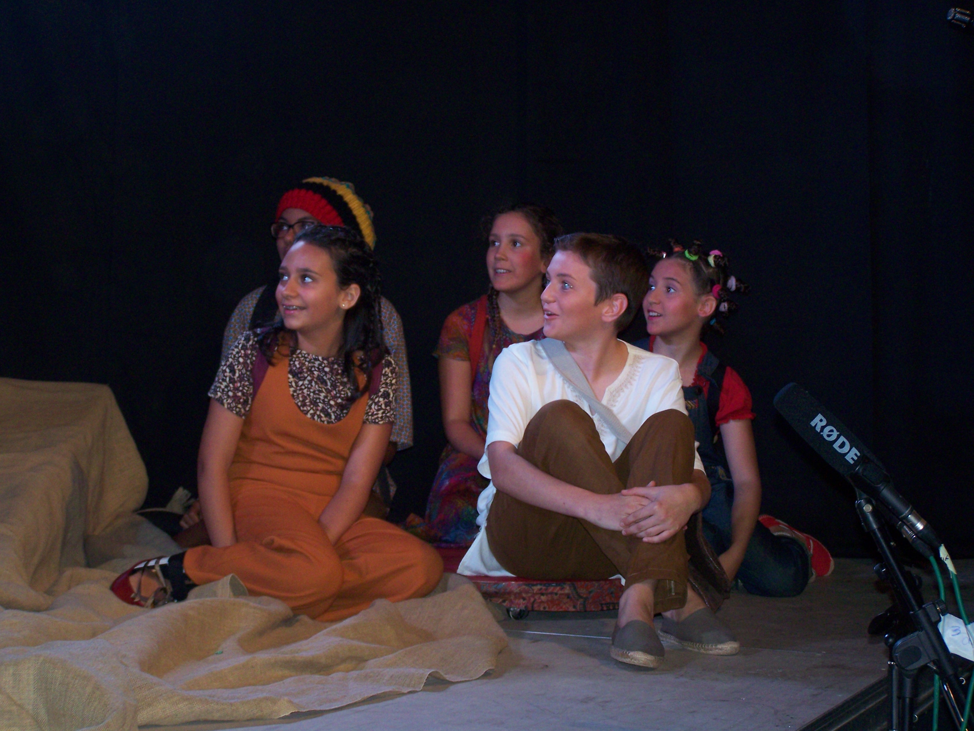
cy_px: 366
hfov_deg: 23.8
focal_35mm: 82
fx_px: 2307
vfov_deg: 18.0
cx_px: 487
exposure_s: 1/80
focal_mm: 13.7
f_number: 3.2
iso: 160
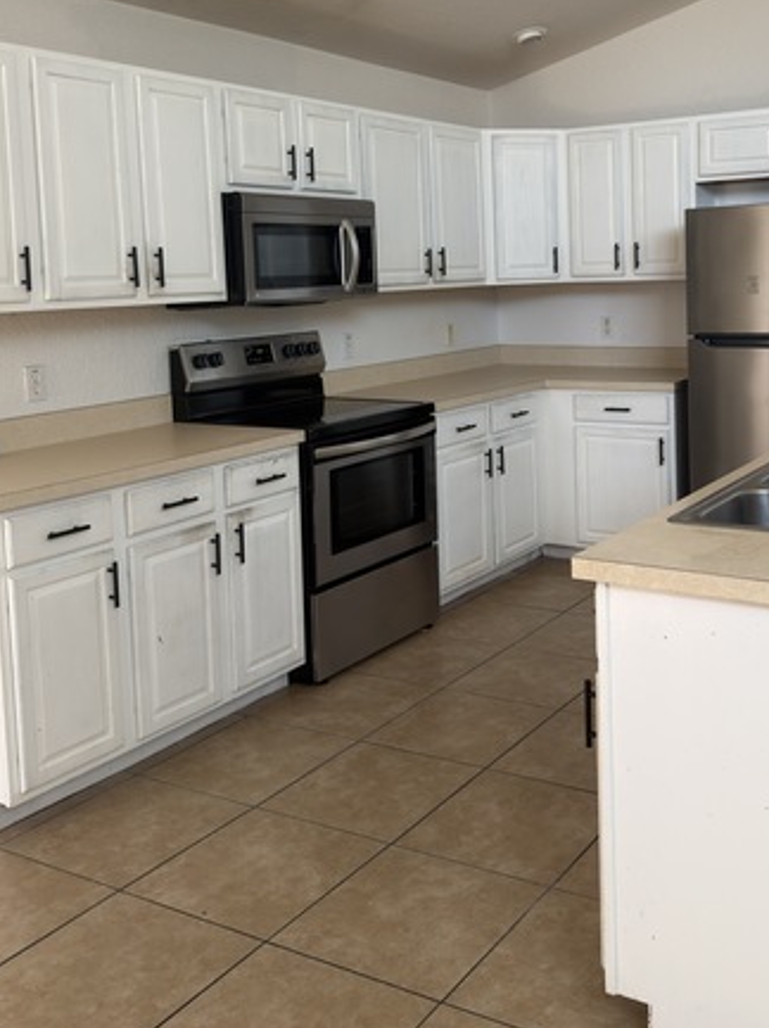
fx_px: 1098
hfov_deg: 38.0
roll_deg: +2.6
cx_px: 536
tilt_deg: -4.4
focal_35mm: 37
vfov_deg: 49.4
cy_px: 348
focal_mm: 6.76
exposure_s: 1/121
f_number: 1.78
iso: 80
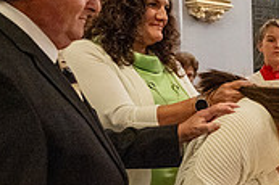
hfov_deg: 22.5
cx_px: 327
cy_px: 197
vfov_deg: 15.8
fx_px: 650
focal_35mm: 84
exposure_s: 1/60
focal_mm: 25
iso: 5000
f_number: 4.5
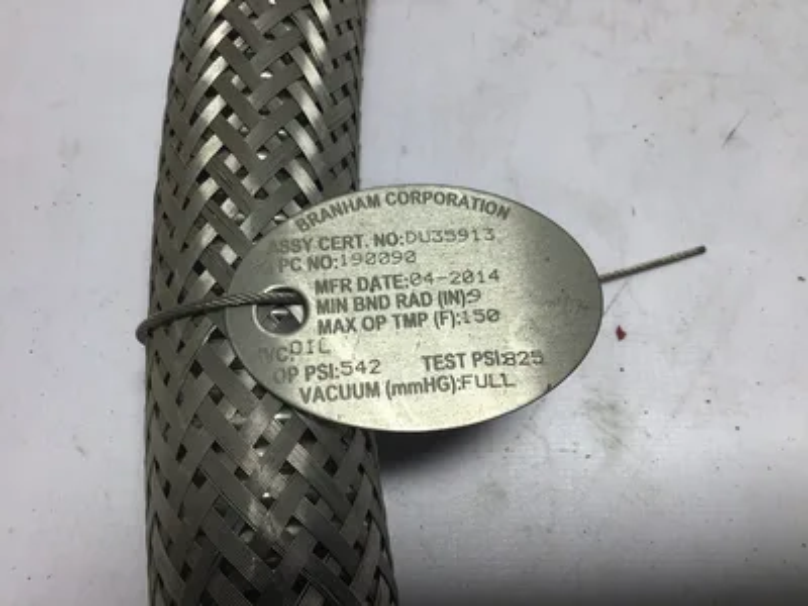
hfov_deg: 58.4
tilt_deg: -68.1
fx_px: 724
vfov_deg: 45.4
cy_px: 303
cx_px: 404
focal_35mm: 31
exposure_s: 1/152
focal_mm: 3.3
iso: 25
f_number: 2.4
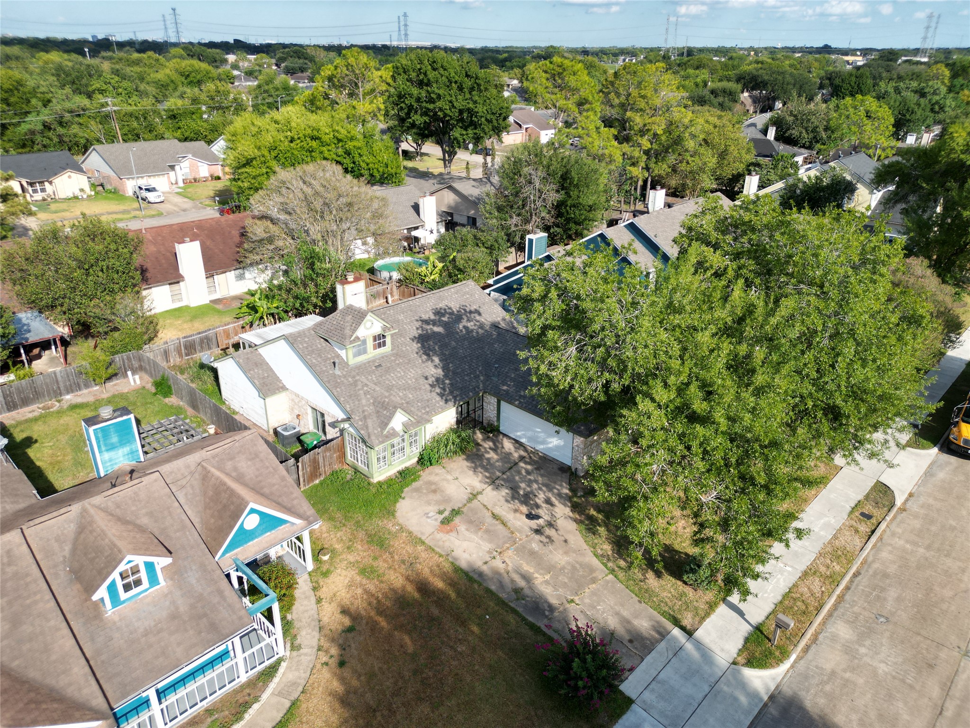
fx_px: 673
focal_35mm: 24
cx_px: 485
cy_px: 364
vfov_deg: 56.8
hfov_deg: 71.6
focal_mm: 6.72
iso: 120
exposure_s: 1/2500
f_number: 1.7
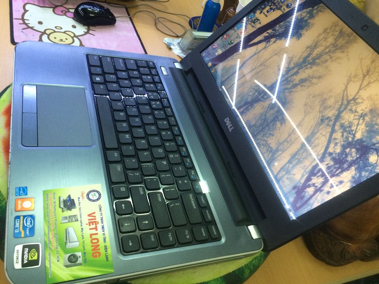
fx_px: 318
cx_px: 190
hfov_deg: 61.7
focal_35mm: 29
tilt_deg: -42.4
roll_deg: -25.5
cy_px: 142
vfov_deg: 48.2
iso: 200
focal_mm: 4.15
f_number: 2.2
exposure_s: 1/33
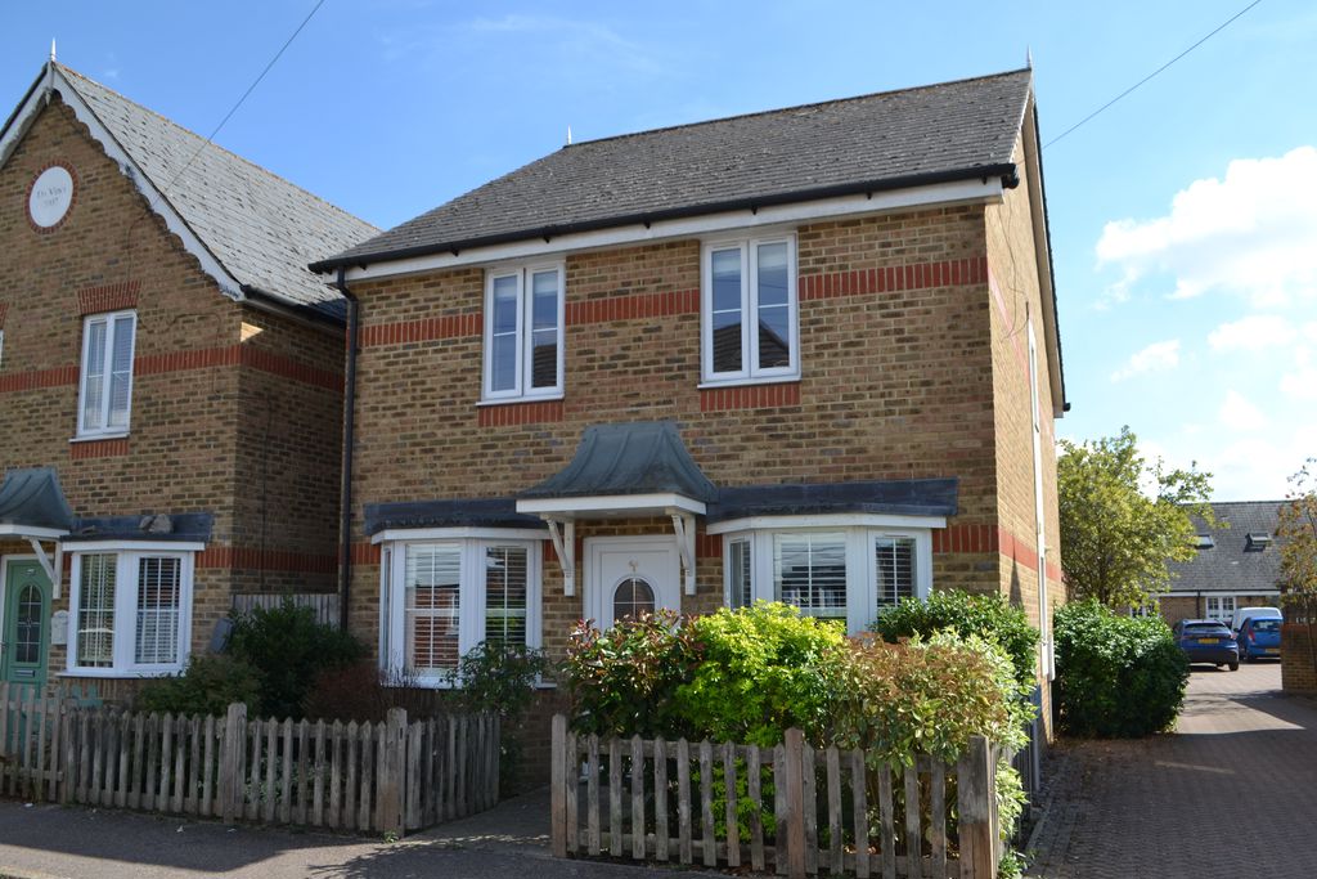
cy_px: 440
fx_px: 1098
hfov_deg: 61.9
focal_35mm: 30
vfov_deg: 43.6
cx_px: 658
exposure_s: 1/200
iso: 100
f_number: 7.1
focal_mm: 20
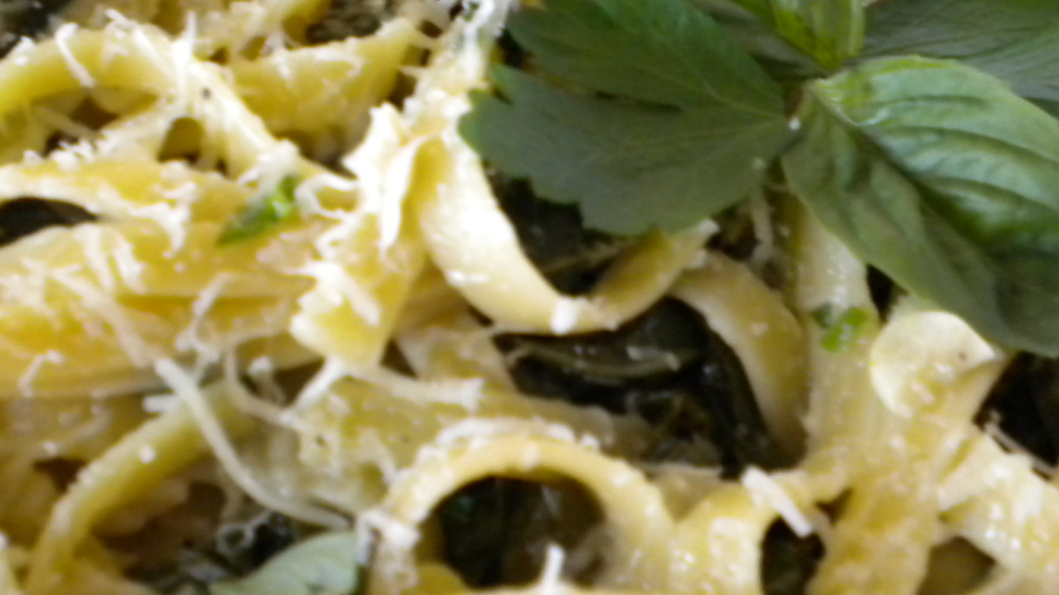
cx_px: 414
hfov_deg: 37.1
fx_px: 1572
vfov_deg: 21.3
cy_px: 178
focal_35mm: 56
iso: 400
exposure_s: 1/11.6
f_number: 3.1
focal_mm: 6.3
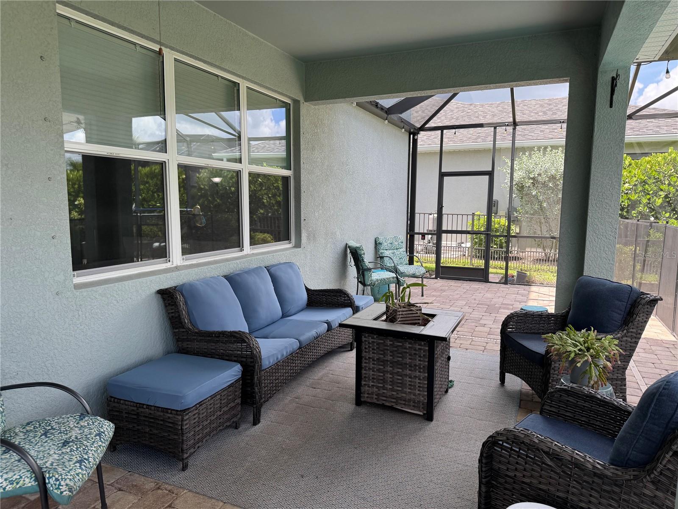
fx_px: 470
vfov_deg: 56.8
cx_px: 339
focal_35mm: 24
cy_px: 254
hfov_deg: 71.6
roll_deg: -0.1
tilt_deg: -7.5
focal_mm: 6.76
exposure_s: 1/535
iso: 80
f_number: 1.78
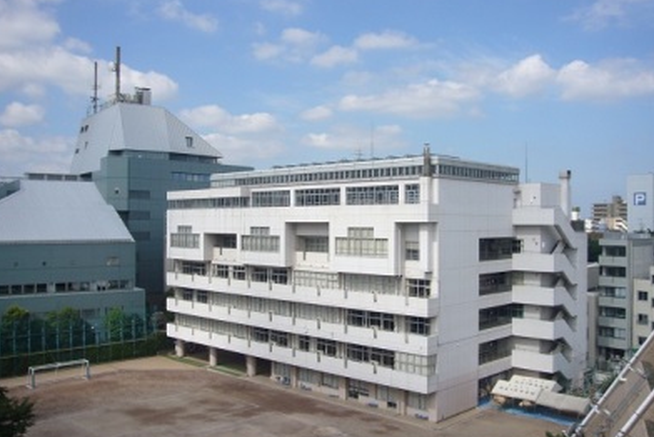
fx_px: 636
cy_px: 229
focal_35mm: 35
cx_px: 325
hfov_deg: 54.4
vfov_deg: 37.9
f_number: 6.3
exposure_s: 1/320
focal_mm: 5.4
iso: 80
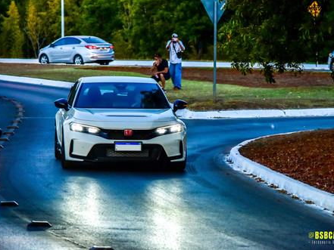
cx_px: 172
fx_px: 2447
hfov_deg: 7.8
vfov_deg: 5.9
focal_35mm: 254
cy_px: 125
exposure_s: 1/200
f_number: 5.6
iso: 800
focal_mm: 155
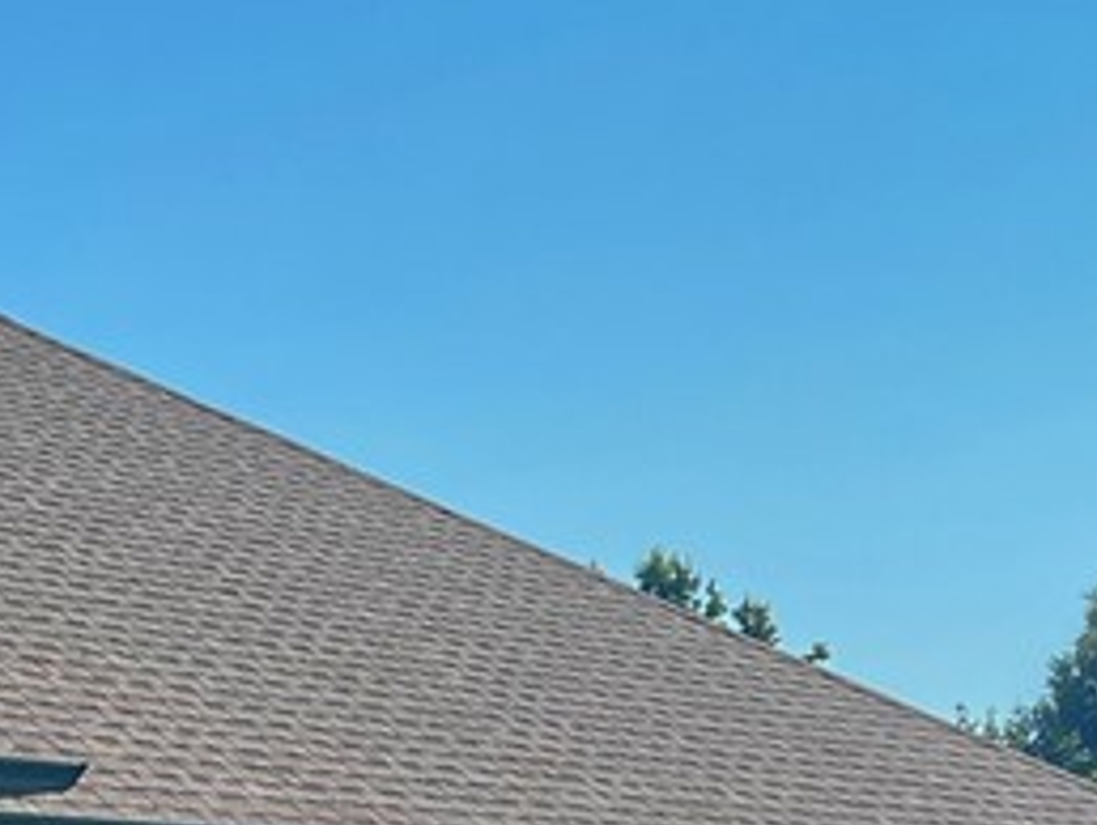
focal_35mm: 103
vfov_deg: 14.2
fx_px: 3267
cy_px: 838
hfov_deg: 18.4
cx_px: -72
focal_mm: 5.7
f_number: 1.5
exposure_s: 1/5076
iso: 50
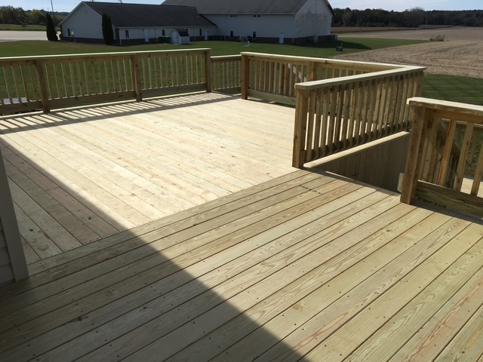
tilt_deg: -20.0
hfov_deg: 61.7
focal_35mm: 29
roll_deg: -0.1
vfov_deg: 48.2
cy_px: 181
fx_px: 405
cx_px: 242
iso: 25
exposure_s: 1/2849
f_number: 2.2
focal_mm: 4.15
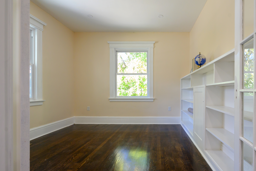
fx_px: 142
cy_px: 89
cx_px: 156
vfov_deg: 61.9
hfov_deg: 82.8
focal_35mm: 20
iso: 3200
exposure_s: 1/80
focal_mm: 16
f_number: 6.3
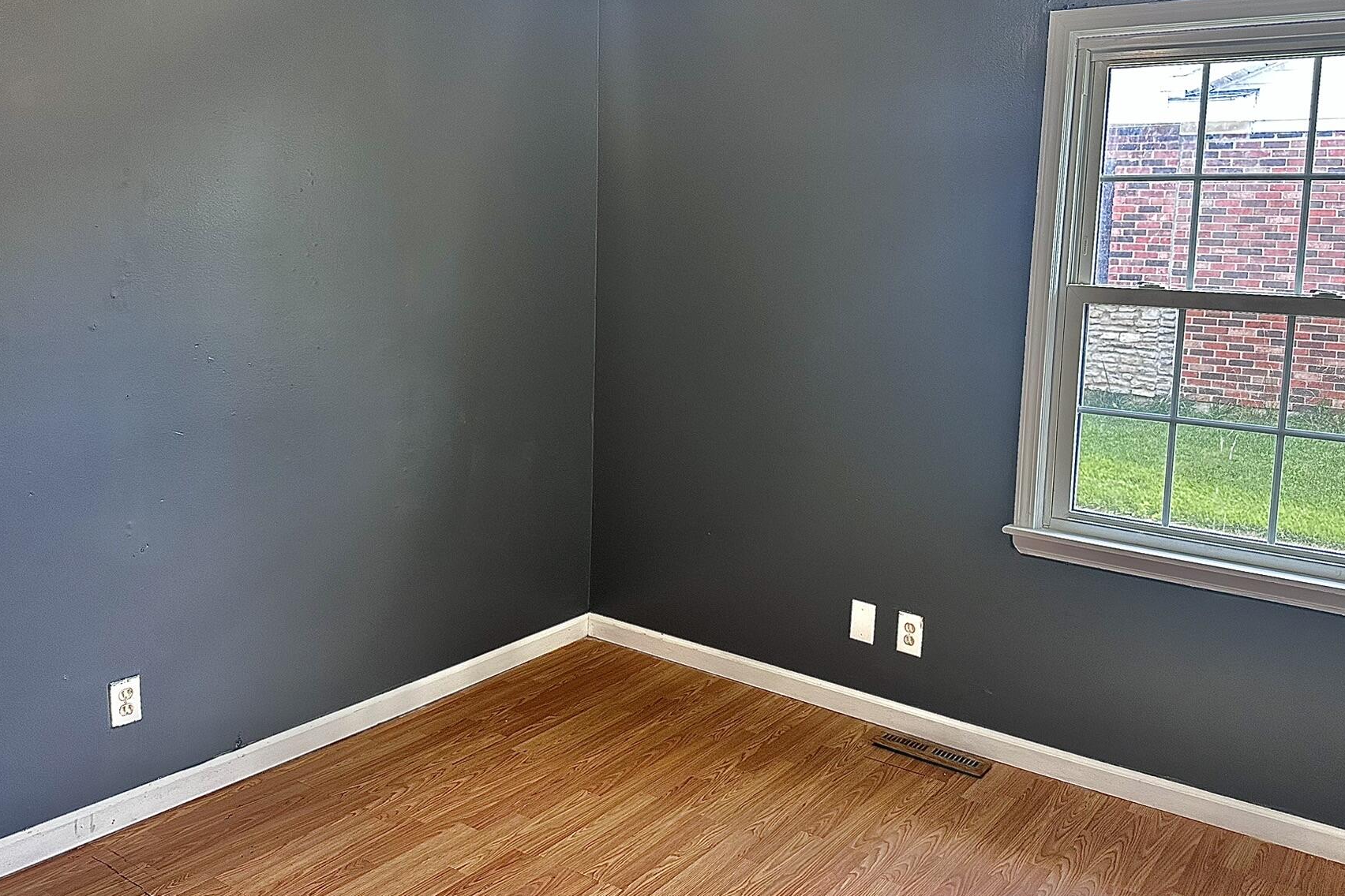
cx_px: 755
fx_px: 1121
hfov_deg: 61.7
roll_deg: -3.1
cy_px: 389
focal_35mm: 30
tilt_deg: -7.4
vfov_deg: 43.5
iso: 200
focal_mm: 6.86
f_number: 1.78
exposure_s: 1/120
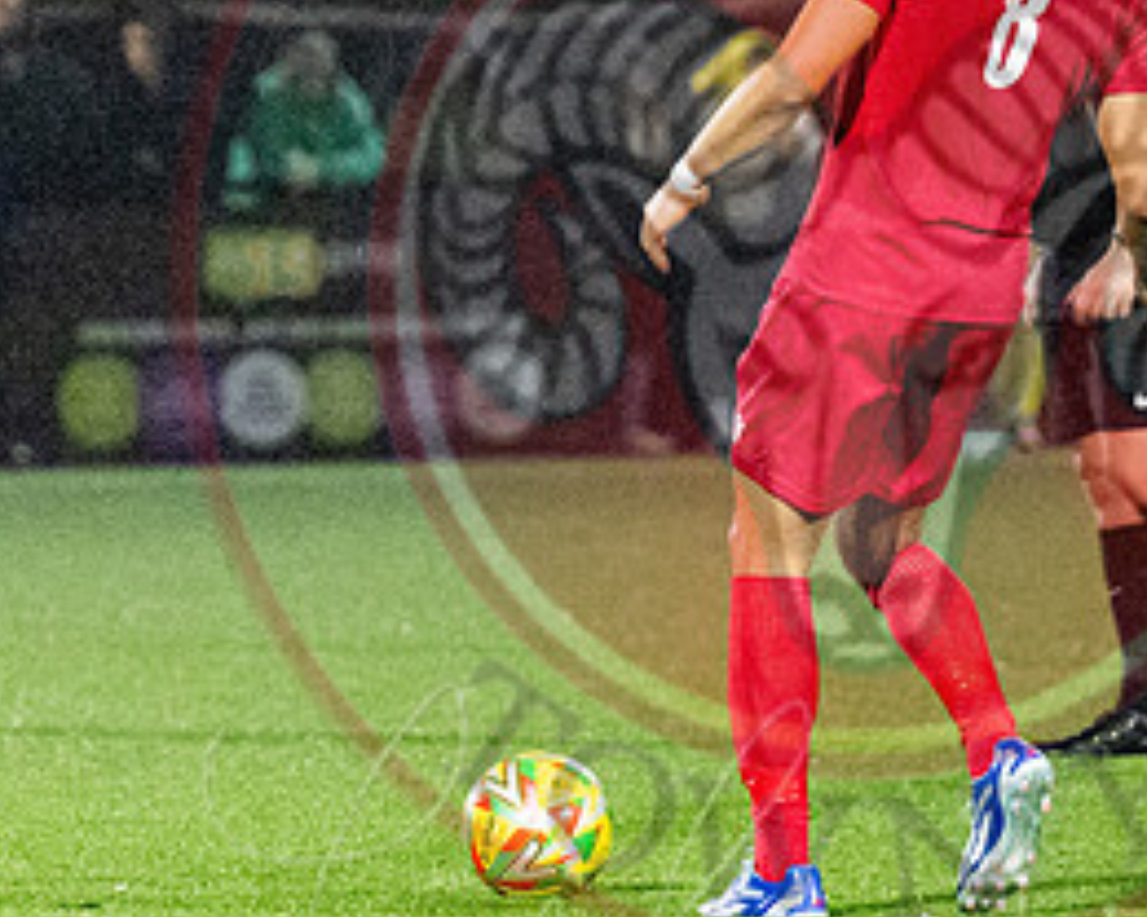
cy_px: 503
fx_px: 18874
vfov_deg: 2.8
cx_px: -85
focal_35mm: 556
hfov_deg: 3.5
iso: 8000
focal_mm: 130
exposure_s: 1/1000
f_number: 2.8
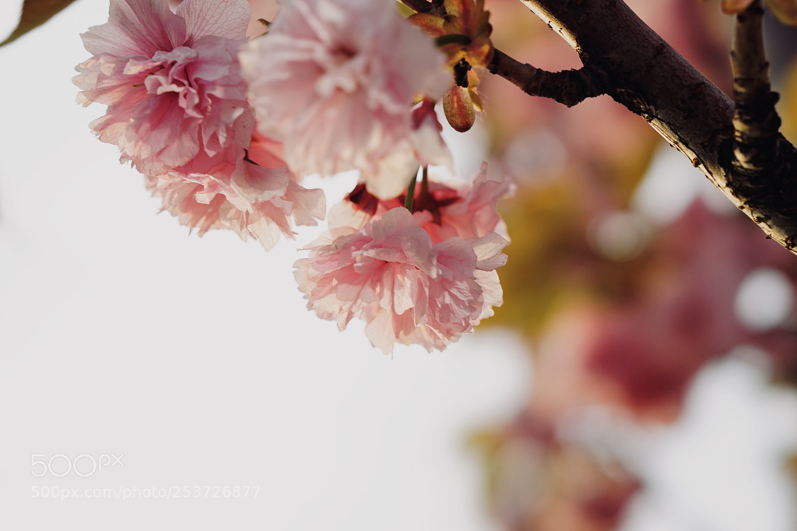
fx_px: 2213
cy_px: 266
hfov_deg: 20.4
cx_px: 398
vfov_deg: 13.7
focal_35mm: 100
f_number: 7.1
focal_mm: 100
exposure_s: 1/100
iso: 160
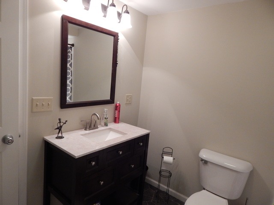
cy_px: 102
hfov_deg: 73.9
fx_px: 182
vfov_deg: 58.9
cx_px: 137
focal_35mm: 23
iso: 400
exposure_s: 1/30
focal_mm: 4
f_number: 3
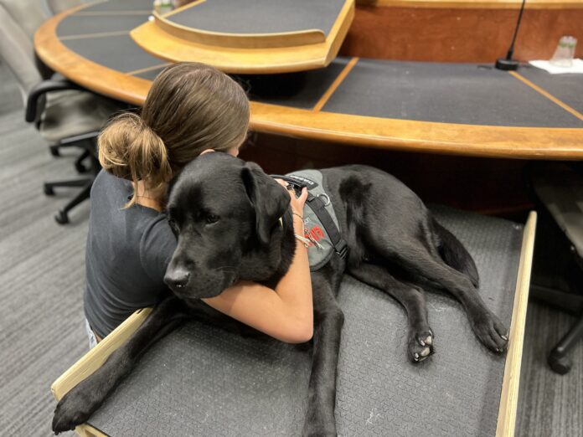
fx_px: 438
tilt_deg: -32.2
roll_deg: -0.3
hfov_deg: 67.3
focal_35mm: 26
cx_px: 292
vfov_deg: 53.1
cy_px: 218
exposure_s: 1/60
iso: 250
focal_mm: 5.7
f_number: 1.5
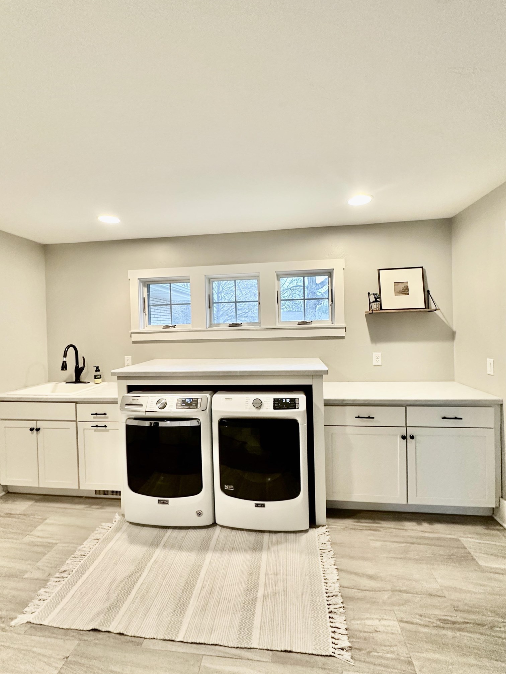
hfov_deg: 78.1
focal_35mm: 16
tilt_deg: +0.4
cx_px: 252
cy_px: 330
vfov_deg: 94.5
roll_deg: +1.7
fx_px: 312
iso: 250
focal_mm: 2.22
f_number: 2.2
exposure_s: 1/60
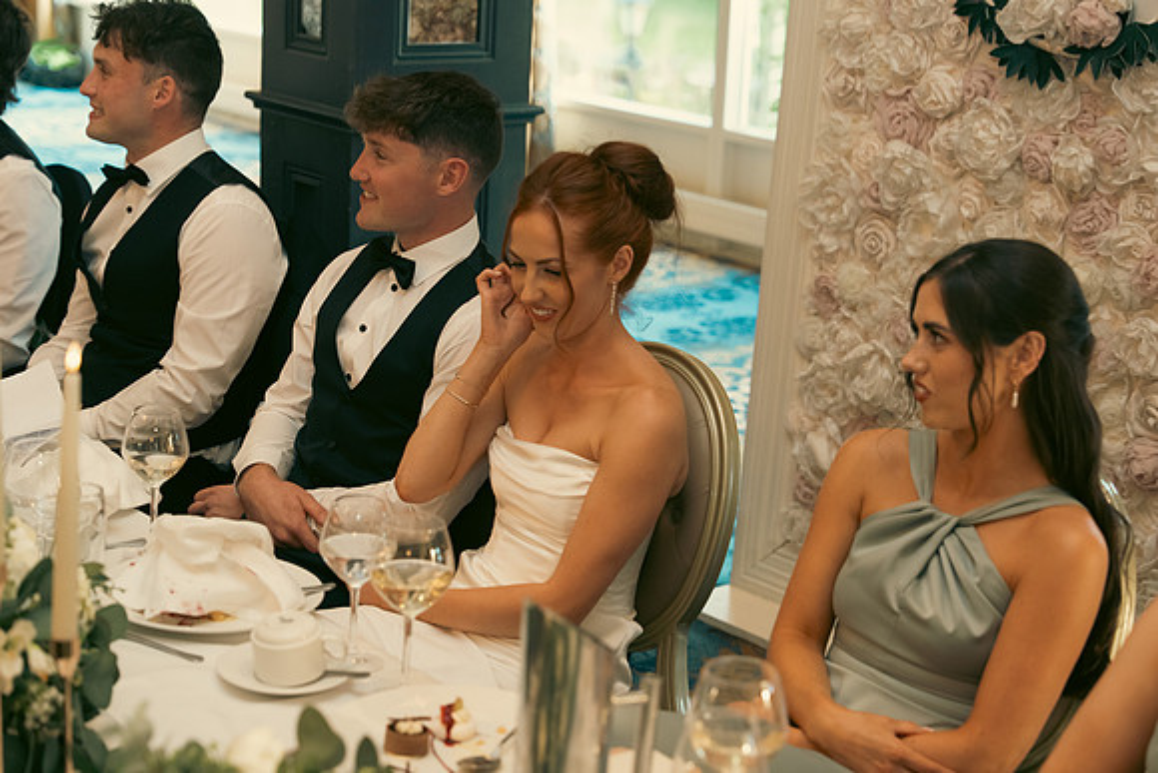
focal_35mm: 66
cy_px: 386
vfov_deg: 20.6
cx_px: 579
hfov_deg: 30.5
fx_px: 2123
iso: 2500
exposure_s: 1/160
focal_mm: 66
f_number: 3.5
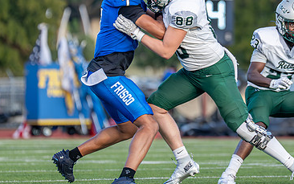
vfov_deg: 2.2
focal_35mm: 607
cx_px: 229
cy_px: 63
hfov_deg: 3.5
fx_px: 4865
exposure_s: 1/1600
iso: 320
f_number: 2.8
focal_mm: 200
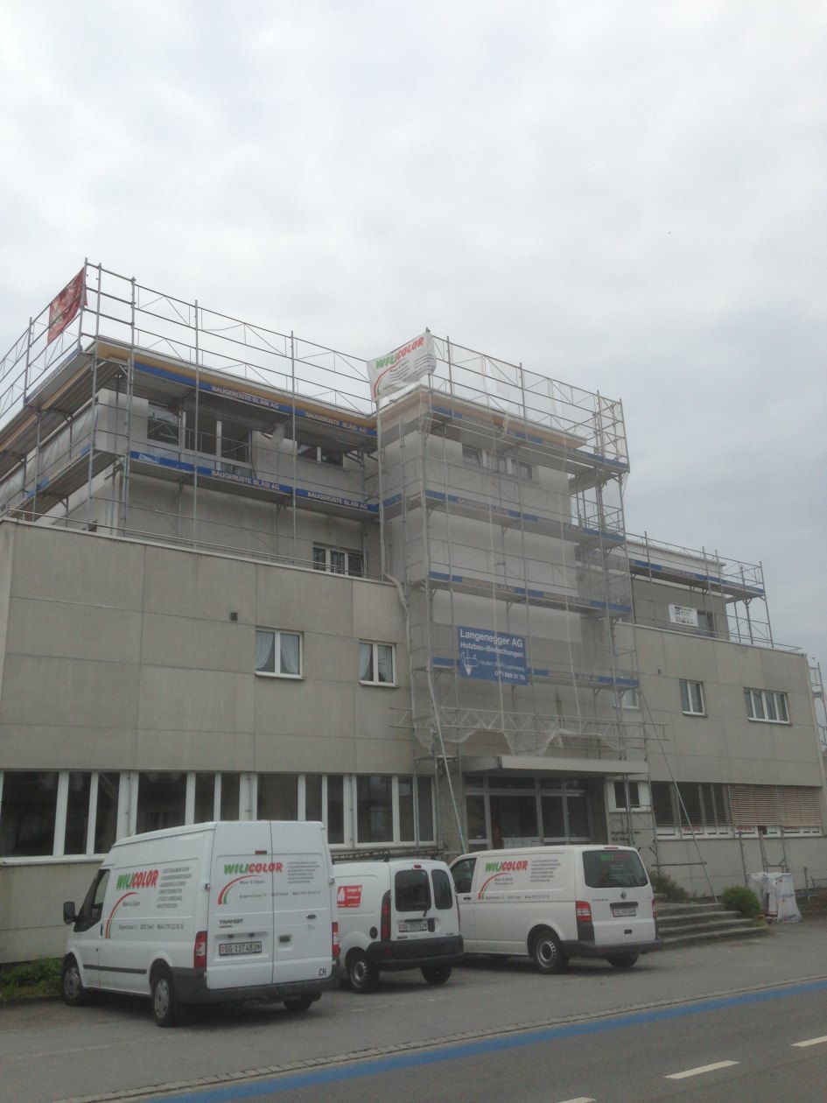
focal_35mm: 33
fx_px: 1051
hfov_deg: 42.9
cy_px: 552
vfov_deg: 55.4
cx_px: 414
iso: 50
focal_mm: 4.13
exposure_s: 1/2584
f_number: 2.4
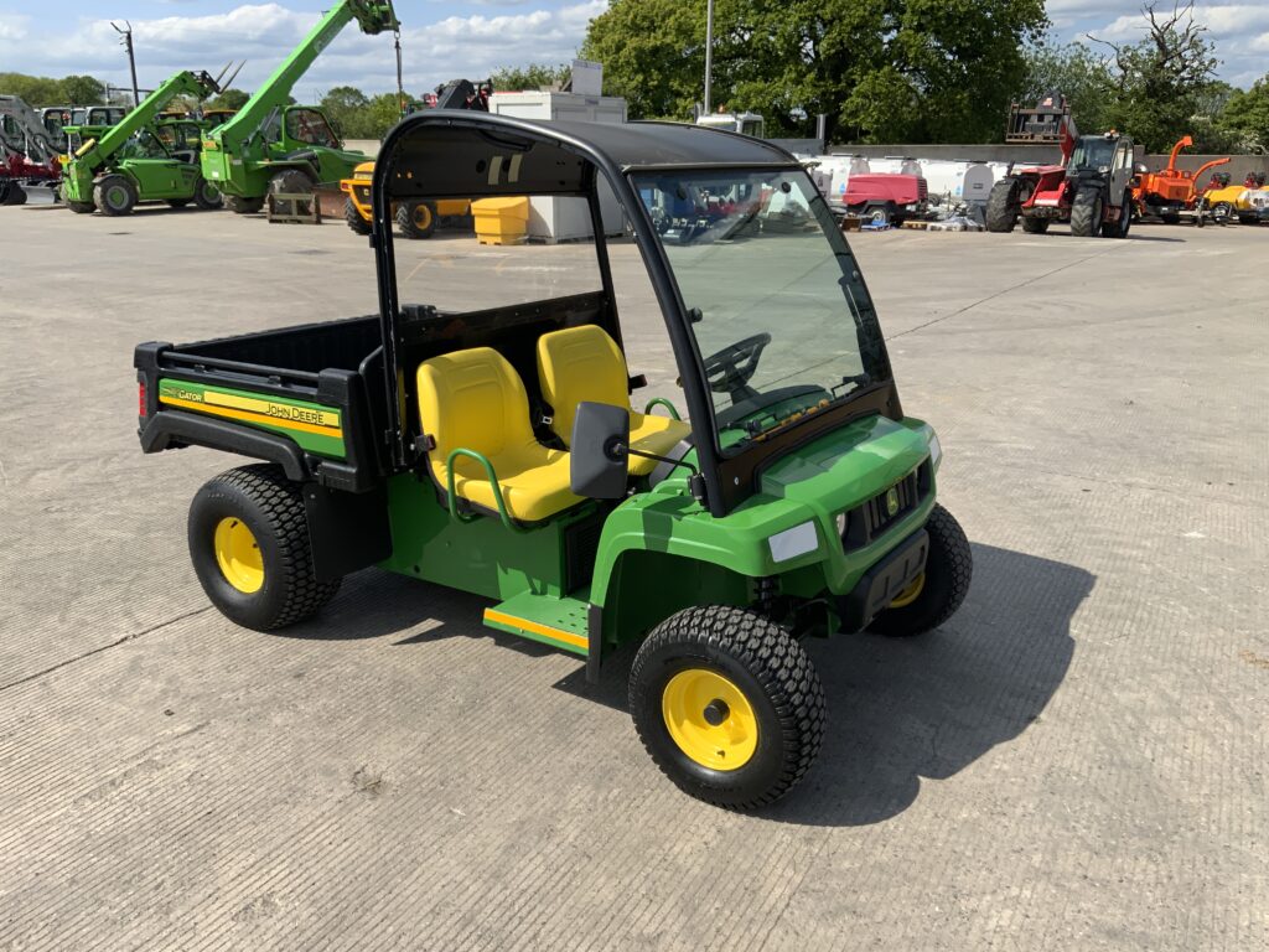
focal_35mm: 29
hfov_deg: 61.7
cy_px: 476
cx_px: 634
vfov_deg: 48.2
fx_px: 1063
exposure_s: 1/1848
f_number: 1.8
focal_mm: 3
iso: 16
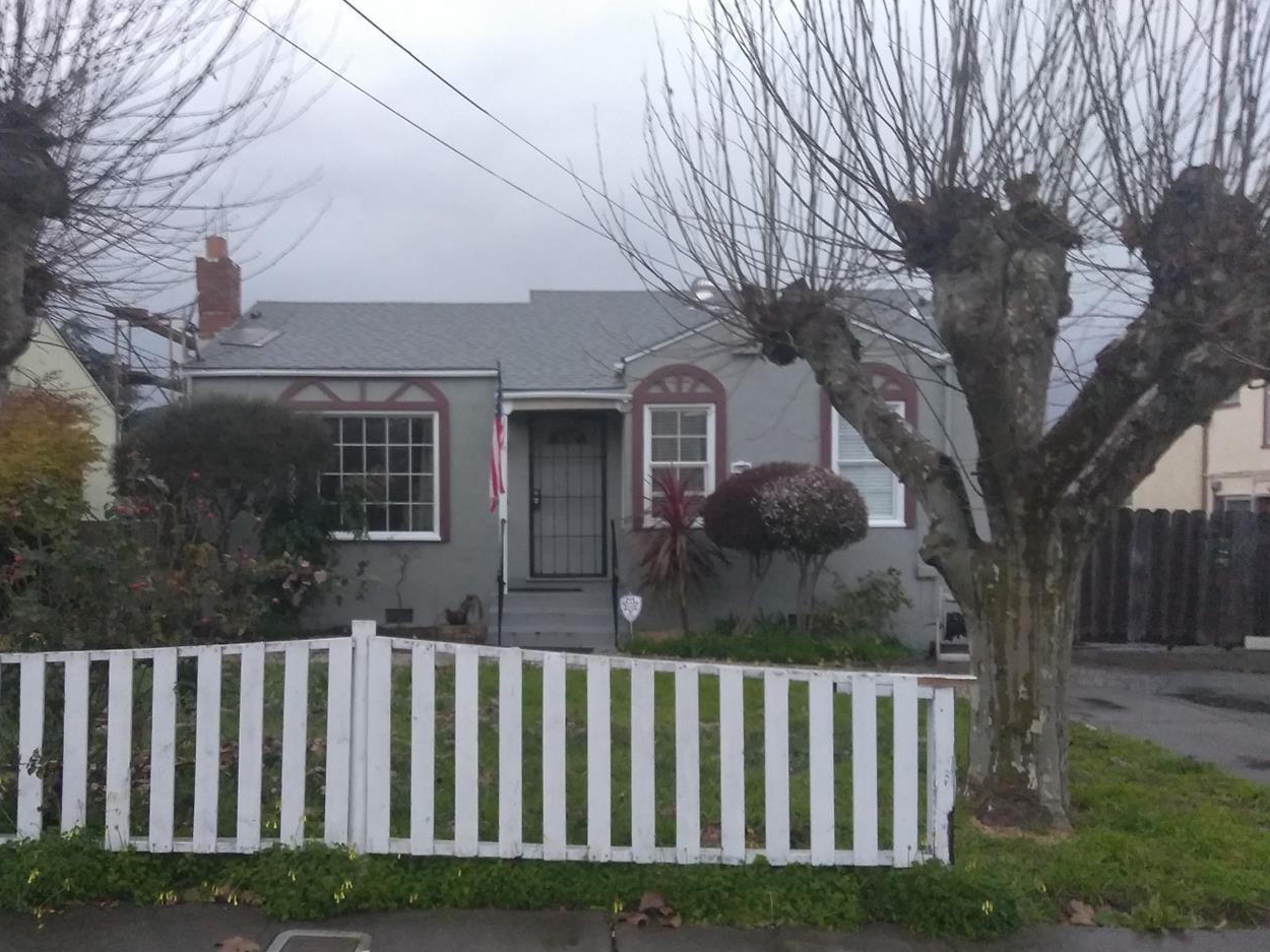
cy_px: 553
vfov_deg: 56.5
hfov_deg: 71.2
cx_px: 541
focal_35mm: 24
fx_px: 880
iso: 725
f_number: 2.2
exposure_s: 1/30
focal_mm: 3.46
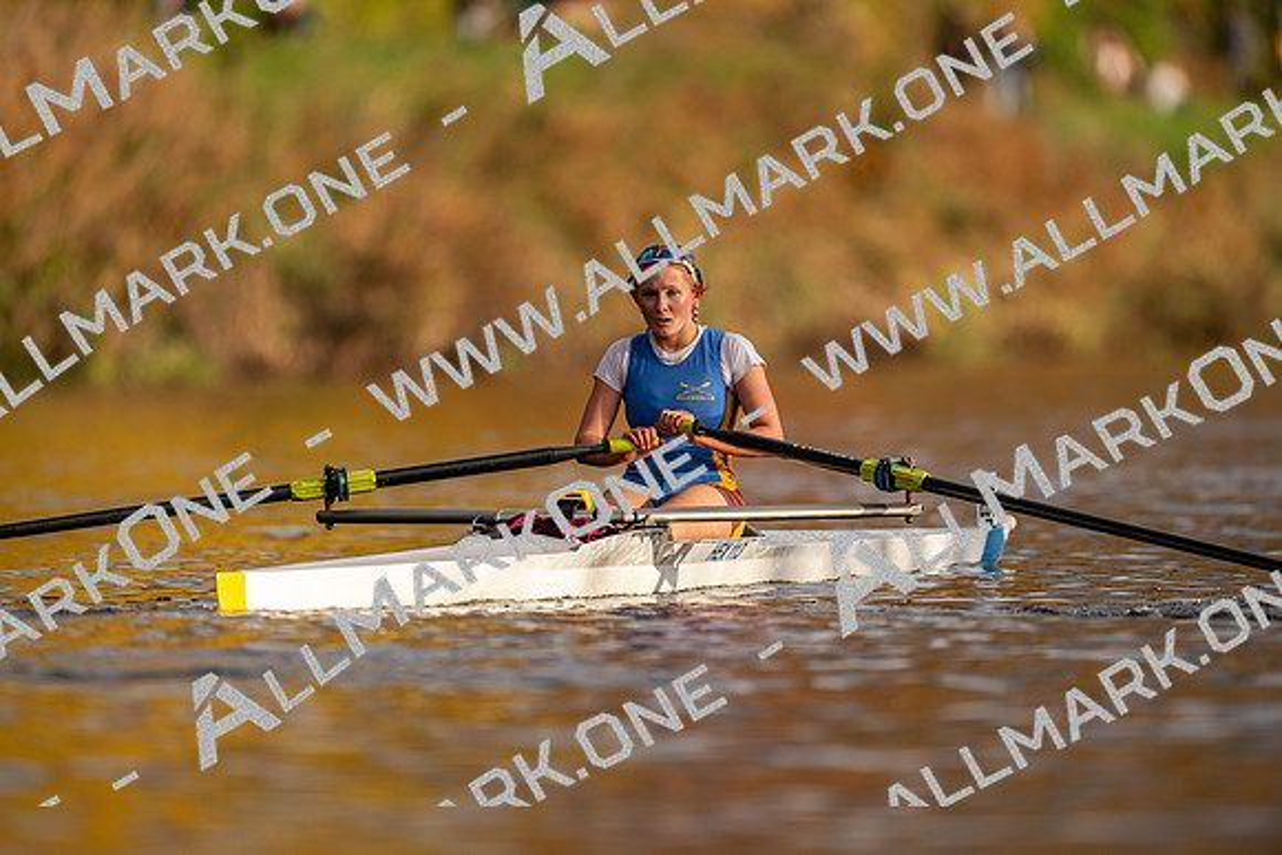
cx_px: 641
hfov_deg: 3.4
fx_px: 21371
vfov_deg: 2.3
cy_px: 428
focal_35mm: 600
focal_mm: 600
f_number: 4
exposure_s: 1/2500
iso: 280
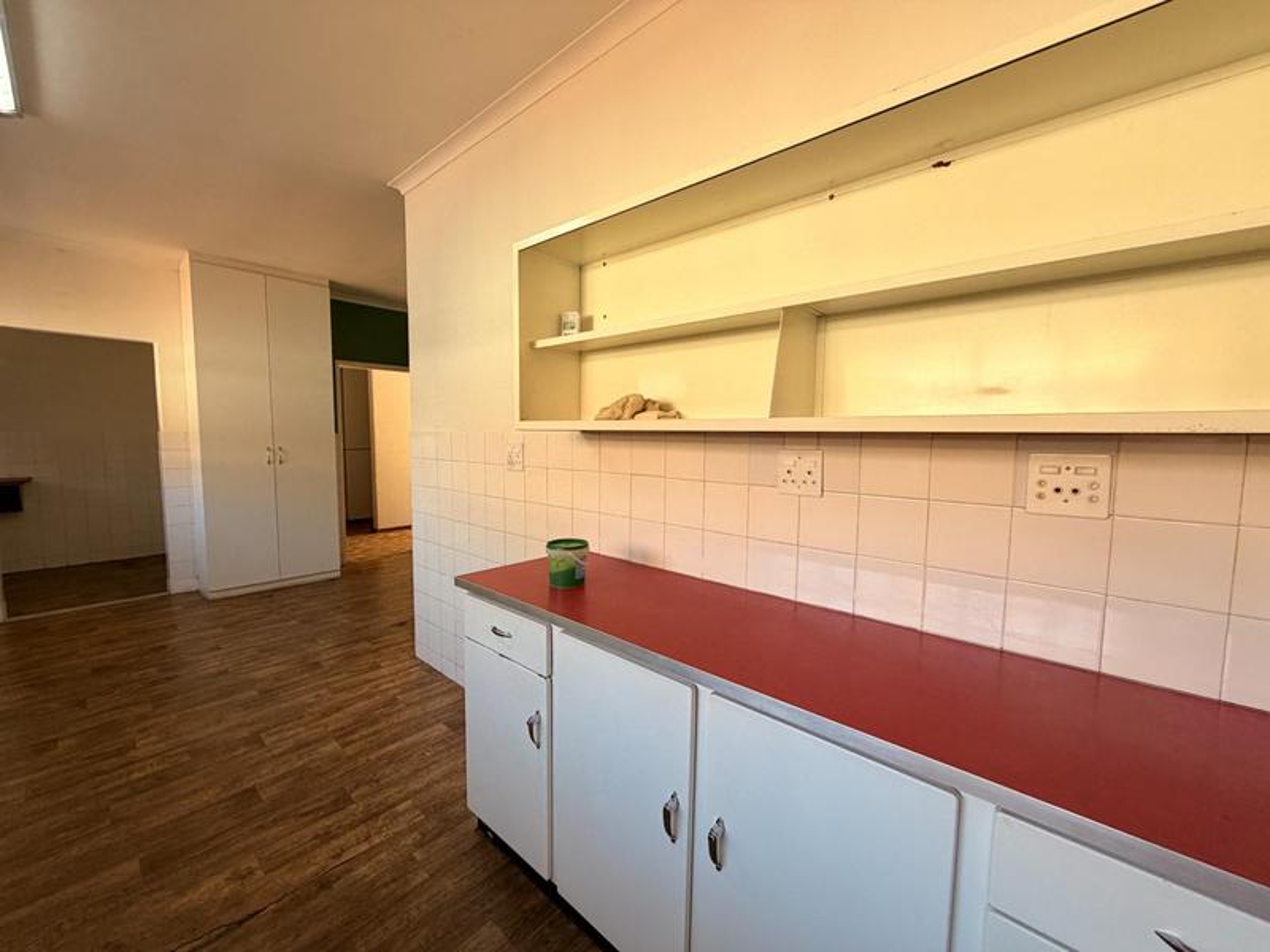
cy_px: 476
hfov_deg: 102.1
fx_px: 514
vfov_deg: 85.7
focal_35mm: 14
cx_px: 635
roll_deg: +0.6
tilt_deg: -3.7
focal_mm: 2.22
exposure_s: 1/121
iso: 160
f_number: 2.2
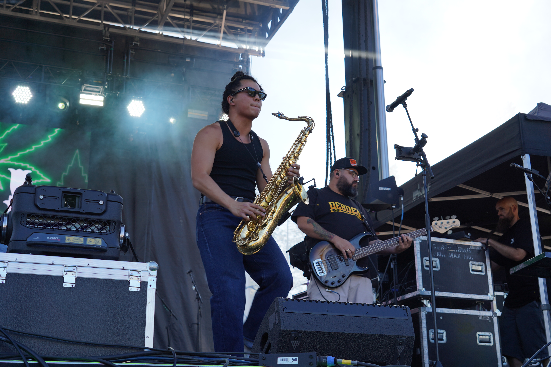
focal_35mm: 47
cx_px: 276
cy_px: 184
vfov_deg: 28.6
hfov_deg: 41.9
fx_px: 719
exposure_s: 1/125
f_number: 5.6
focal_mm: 47
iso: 100
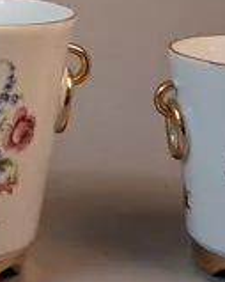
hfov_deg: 11.3
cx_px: -76
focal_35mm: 133
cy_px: -60
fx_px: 1108
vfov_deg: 14.0
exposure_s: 1/50
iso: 250
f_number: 1.8
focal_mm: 4
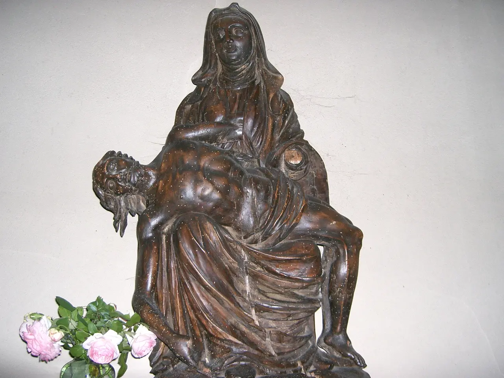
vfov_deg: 36.8
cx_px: 252
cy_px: 189
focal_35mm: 39
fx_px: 568
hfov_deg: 47.9
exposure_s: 1/50
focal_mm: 8
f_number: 2.8
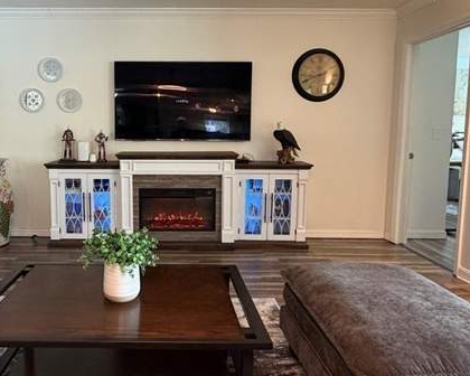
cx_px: 172
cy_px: 156
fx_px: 362
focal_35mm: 26
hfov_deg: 64.9
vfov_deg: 54.6
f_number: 2.2
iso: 500
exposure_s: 1/60
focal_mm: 2.22
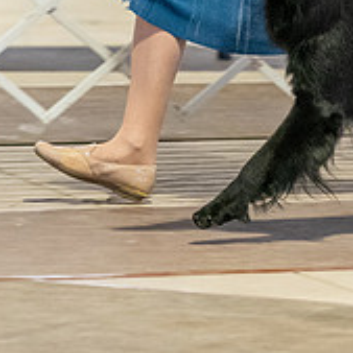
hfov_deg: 3.0
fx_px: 6761
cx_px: 310
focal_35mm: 586
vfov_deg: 3.0
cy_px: -92
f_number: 3.5
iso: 6400
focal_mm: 173
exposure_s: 1/250
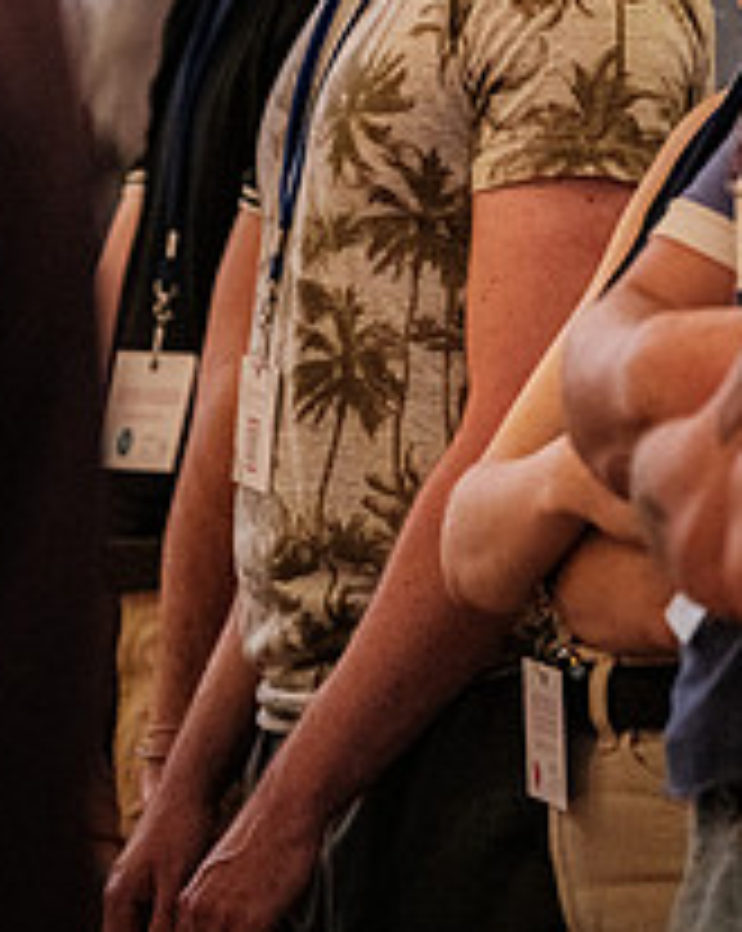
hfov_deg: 3.6
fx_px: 11802
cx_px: 535
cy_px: 27
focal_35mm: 429
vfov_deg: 4.5
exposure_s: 1/60
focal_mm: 140
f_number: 2.8
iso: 6400
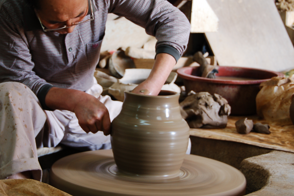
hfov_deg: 19.3
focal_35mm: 106
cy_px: 66
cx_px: 137
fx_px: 865
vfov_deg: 12.9
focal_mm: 48
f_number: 4.8
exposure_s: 1/10
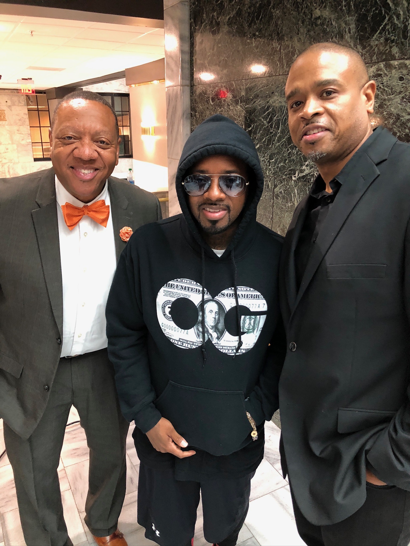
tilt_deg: -18.7
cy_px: 273
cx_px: 205
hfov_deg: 49.7
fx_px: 442
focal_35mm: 28
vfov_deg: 63.4
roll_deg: +0.5
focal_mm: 3.99
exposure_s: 1/12
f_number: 1.8
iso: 100
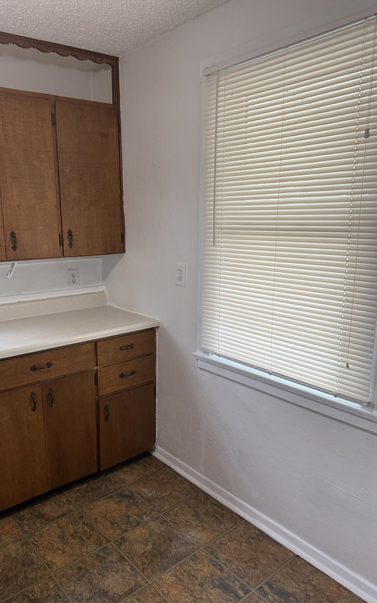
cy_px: 306
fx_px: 427
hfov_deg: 47.4
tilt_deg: -10.5
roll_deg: +0.9
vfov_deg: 70.4
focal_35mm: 26
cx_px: 157
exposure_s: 1/60
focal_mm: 6.76
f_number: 1.78
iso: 200
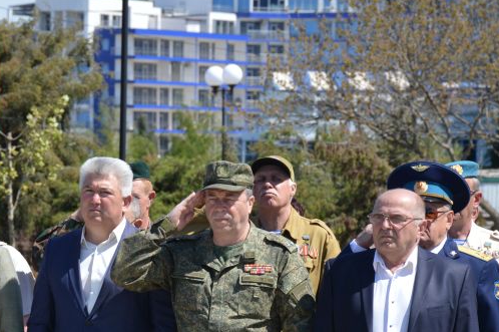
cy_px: 240
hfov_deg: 9.0
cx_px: 117
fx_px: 3168
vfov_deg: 6.0
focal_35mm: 229
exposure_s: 1/200
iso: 100
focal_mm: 95
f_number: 7.1
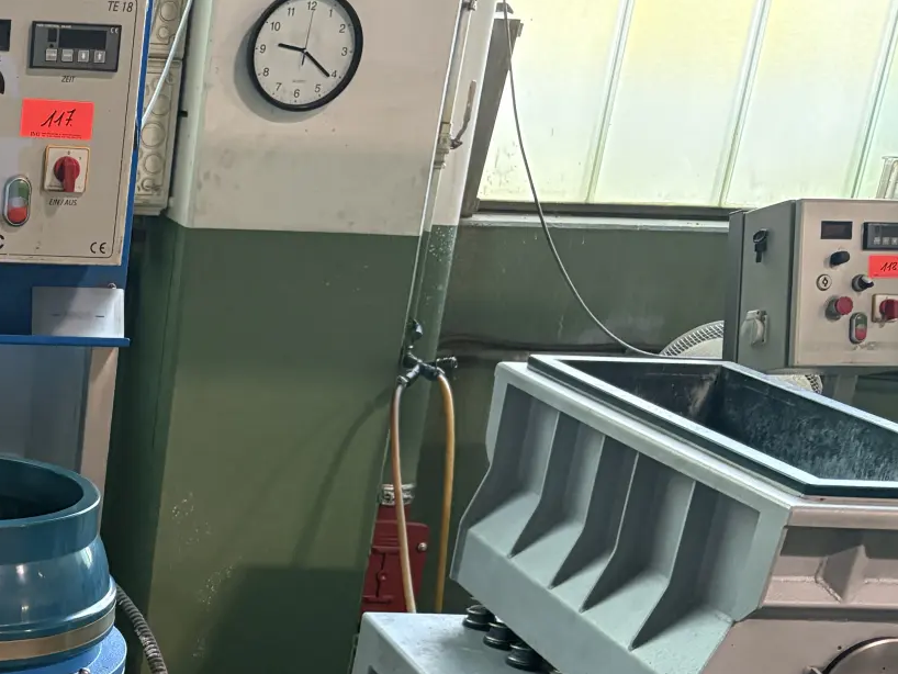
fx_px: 1583
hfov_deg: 28.4
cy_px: 684
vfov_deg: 23.0
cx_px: -125
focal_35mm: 61
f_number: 1.6
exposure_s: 1/60
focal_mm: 5.96
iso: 500
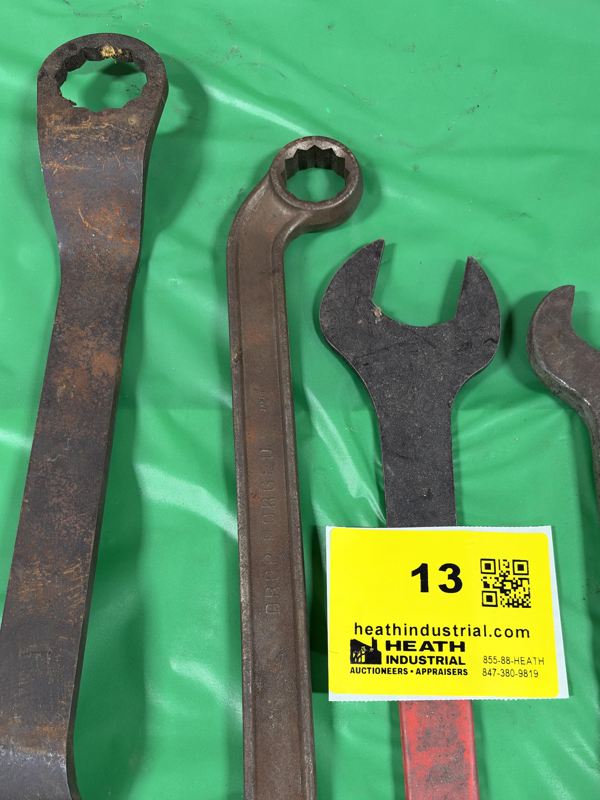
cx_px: 355
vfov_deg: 52.6
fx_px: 786
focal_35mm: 34
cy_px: 554
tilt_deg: -79.0
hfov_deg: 41.6
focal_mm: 6.93
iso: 400
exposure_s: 1/120
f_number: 1.8
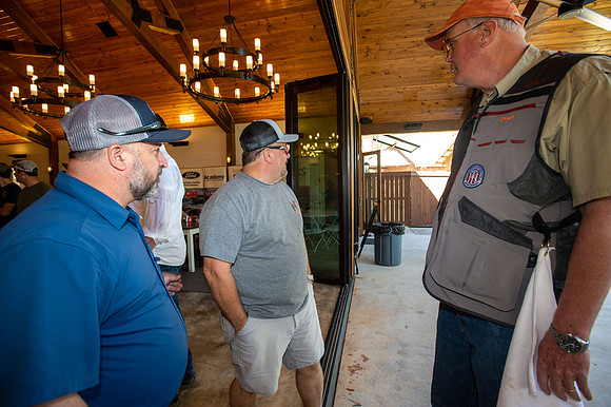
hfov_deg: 93.3
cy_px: 204
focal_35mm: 17
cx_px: 306
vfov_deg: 70.4
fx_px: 288
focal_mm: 17
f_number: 5.6
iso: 1600
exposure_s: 1/125
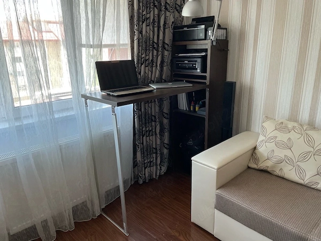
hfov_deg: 67.3
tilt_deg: -15.6
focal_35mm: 26
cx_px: 160
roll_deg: +1.5
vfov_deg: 53.1
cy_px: 120
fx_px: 241
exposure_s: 1/113
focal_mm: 4.2
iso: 125
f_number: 1.6
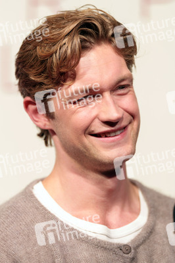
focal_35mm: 135
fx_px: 986
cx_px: 88
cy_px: 132
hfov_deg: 10.1
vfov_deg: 15.2
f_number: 2.8
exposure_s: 1/250
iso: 320
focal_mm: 135
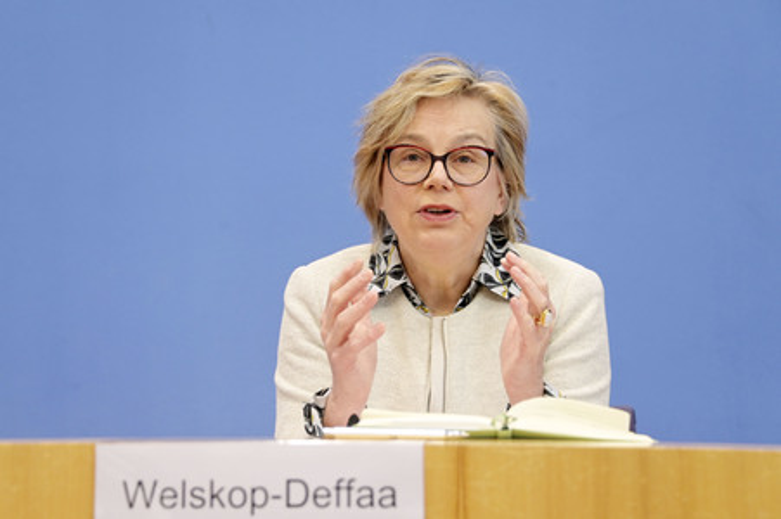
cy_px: 260
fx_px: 1843
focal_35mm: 85
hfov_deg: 23.9
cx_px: 390
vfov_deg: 16.0
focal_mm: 85
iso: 3200
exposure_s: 1/400
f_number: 5
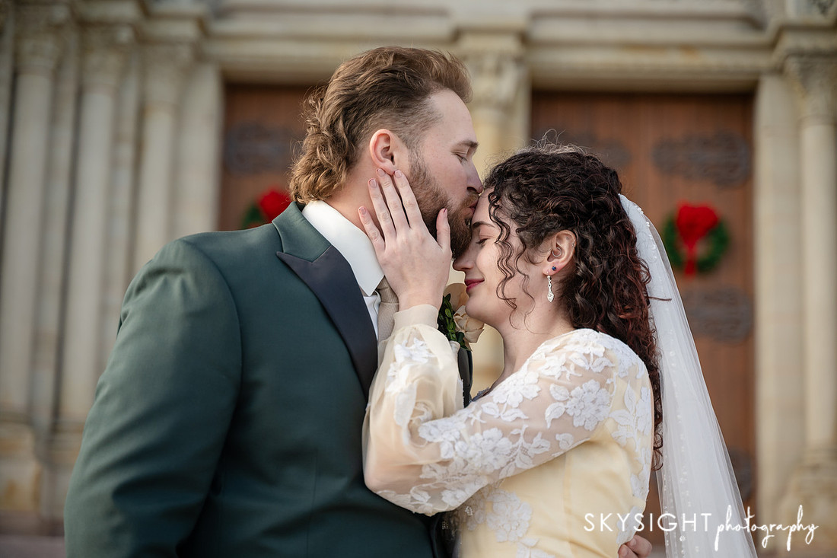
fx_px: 1834
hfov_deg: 25.7
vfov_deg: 17.3
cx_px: 418
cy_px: 279
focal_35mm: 79
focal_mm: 75
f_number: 2.8
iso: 320
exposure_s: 1/1600
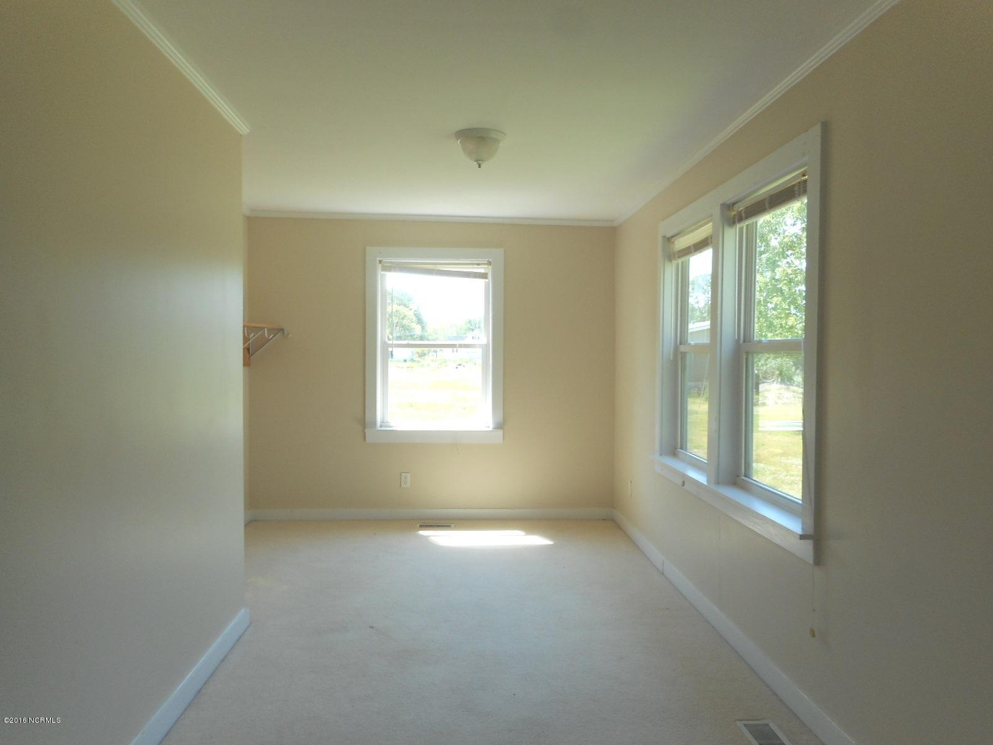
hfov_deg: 69.4
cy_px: 372
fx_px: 717
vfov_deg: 54.9
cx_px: 496
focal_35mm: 25
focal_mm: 4.5
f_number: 3.7
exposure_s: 1/100
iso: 80
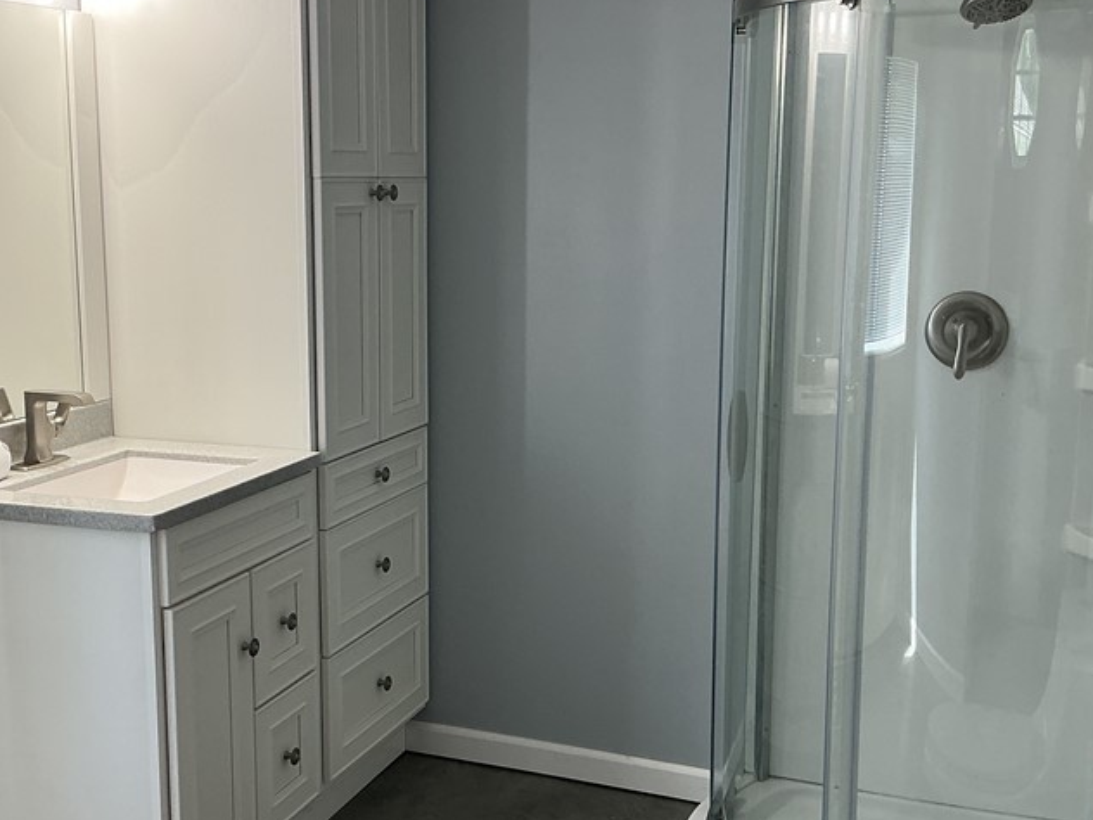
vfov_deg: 30.9
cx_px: 496
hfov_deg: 40.4
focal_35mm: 47
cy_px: 443
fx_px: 1484
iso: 40
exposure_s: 1/60
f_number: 1.8
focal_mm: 3
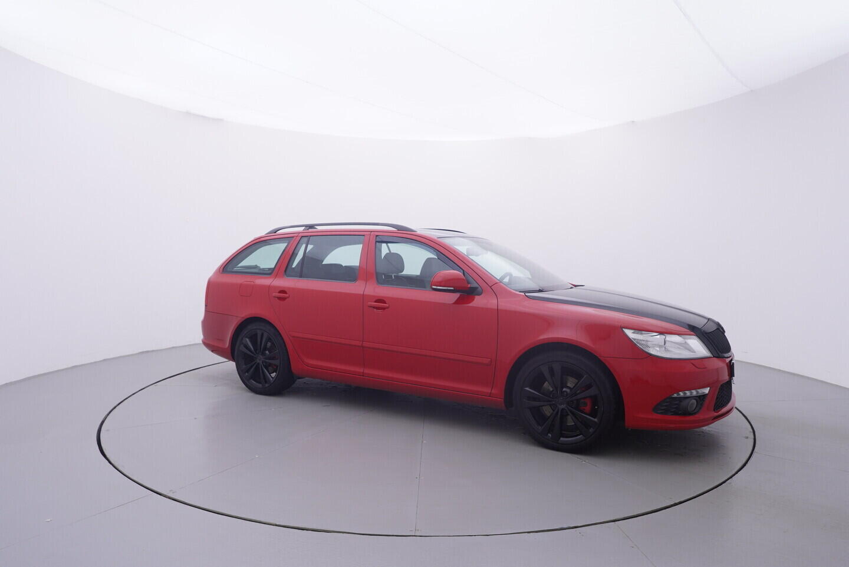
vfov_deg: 56.2
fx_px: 531
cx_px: 424
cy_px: 284
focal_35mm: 22
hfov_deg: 77.3
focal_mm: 15
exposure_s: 1/80
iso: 200
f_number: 5
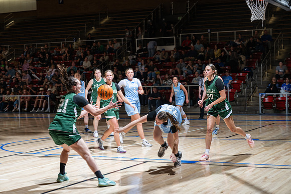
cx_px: 146
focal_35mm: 70
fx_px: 566
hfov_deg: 28.8
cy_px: 97
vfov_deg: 19.5
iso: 80
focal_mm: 70
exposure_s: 1/100
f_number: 4.5
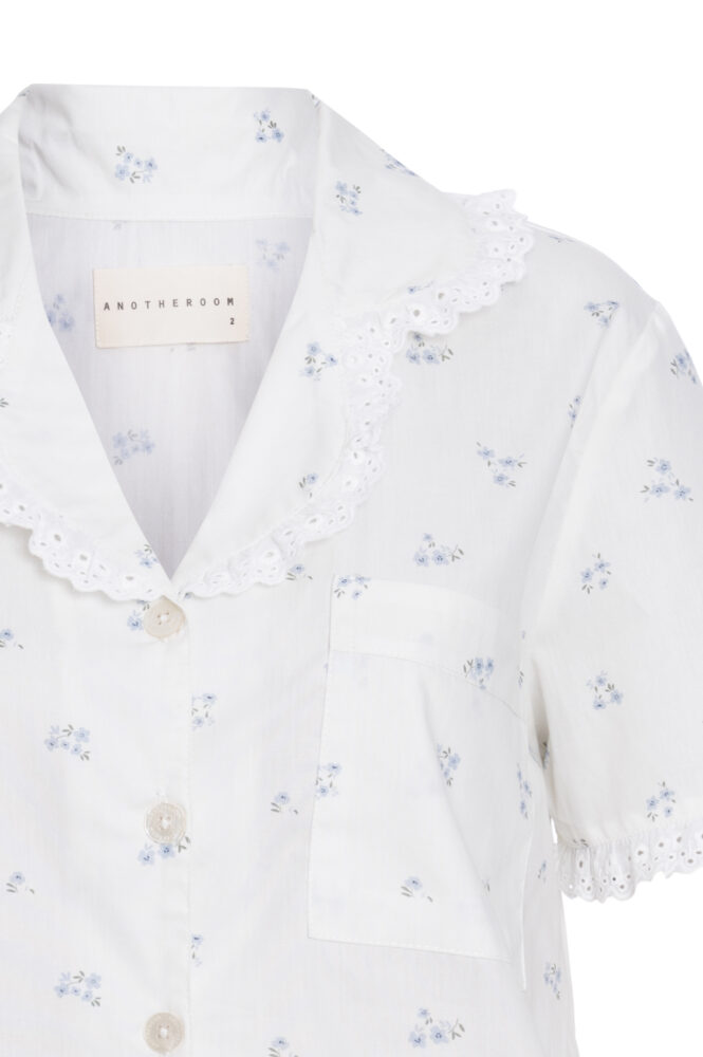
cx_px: 352
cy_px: 528
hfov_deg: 19.4
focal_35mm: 70
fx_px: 2054
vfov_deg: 28.9
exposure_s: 1/125
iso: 400
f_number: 13
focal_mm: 70
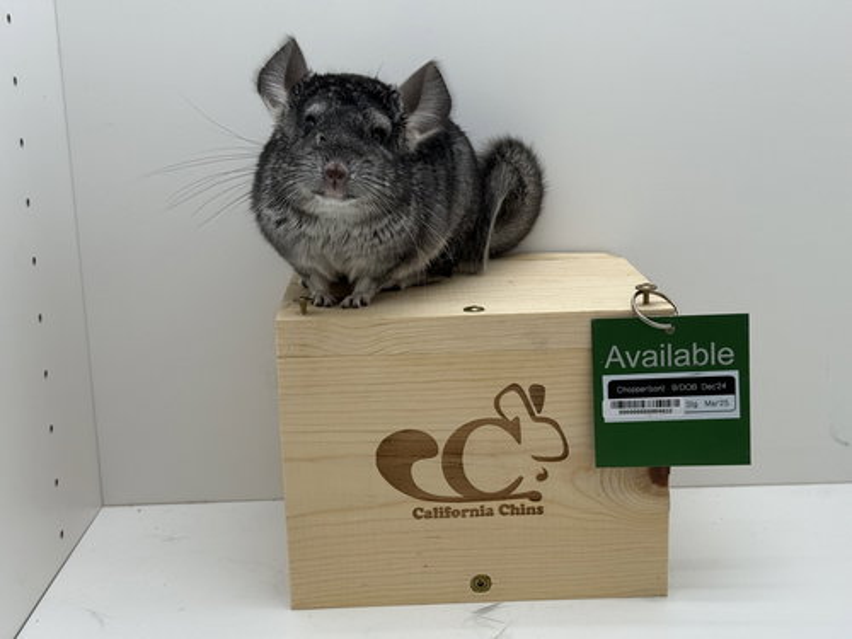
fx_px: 1181
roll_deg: +1.4
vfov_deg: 30.3
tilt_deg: -13.2
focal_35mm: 48
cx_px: 426
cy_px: 320
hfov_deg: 39.7
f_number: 1.78
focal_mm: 6.76
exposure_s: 1/828
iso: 64
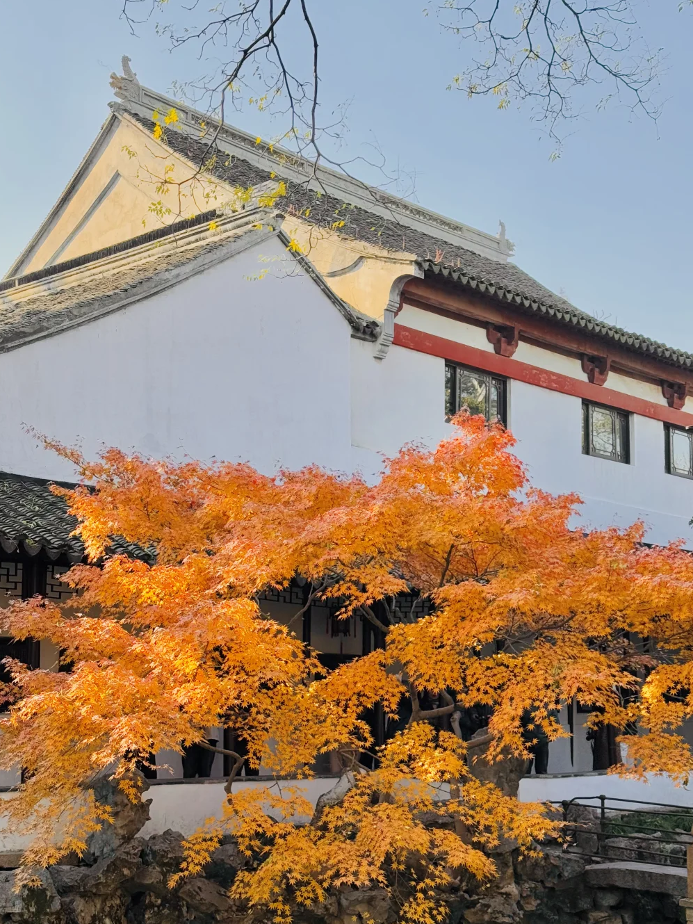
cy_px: 493
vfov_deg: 36.8
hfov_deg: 28.0
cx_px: 326
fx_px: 1388
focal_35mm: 52
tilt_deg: +8.3
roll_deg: -0.9
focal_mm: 6.76
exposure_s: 1/1070
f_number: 1.78
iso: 64
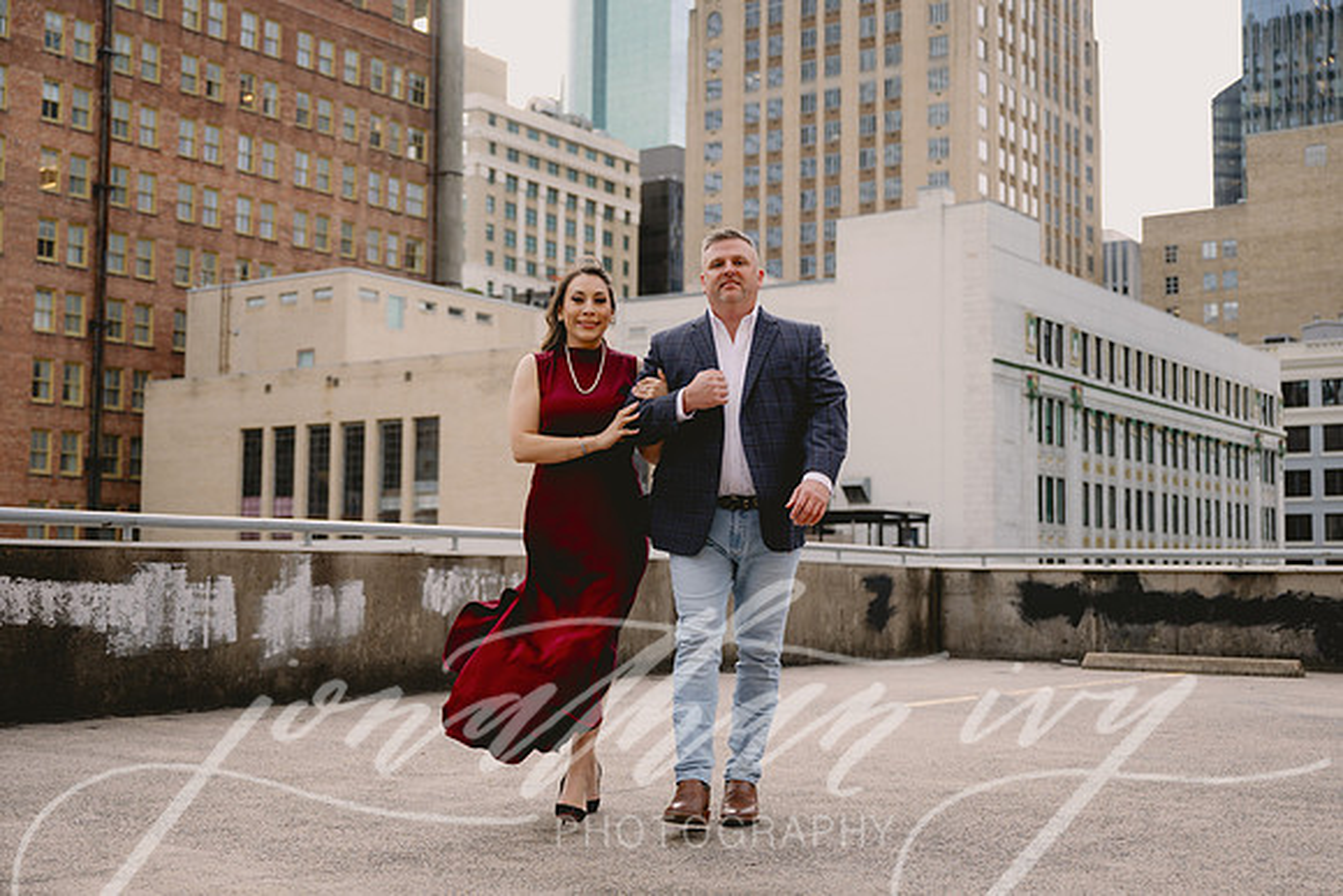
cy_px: 457
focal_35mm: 43
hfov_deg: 45.2
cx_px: 725
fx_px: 1612
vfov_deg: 31.1
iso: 200
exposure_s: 1/320
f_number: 2.8
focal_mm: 40
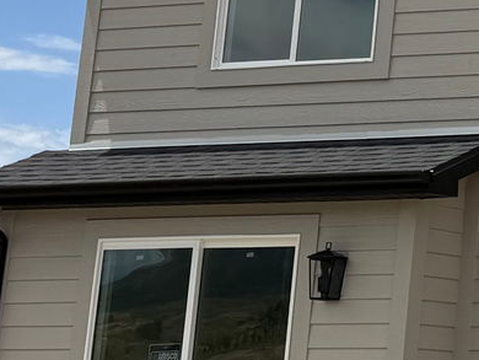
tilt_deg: +11.9
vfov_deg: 11.7
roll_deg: -0.4
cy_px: 34
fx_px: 1745
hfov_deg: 12.9
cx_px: 1048
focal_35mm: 126
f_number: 1.78
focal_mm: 6.76
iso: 80
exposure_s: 1/6711
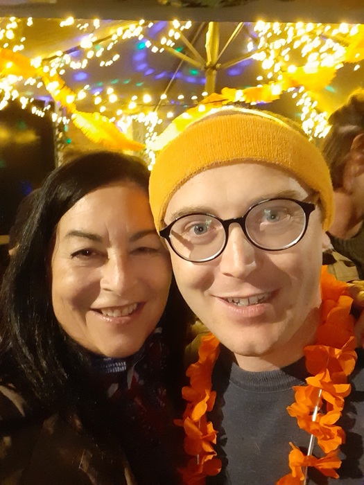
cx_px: 182
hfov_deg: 45.4
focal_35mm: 31
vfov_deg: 58.4
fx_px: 435
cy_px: 242
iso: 1600
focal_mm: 3.75
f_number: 2
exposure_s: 1/8
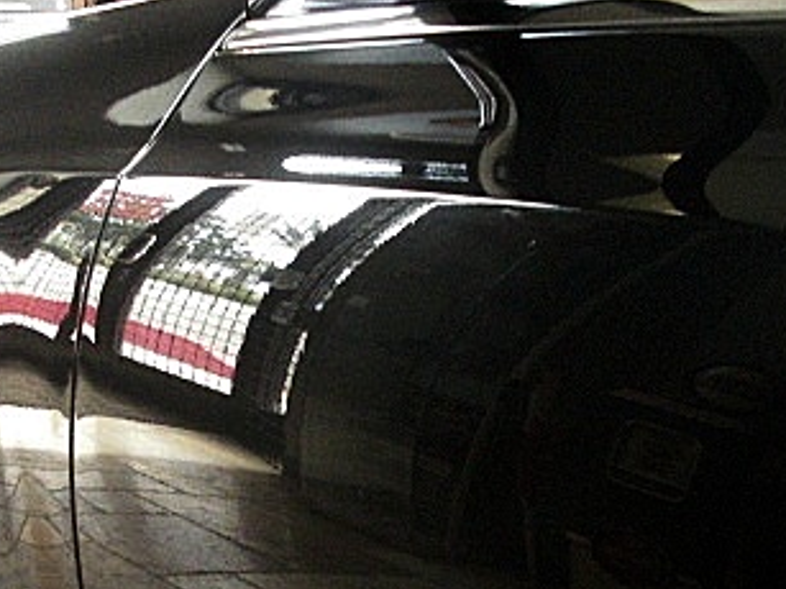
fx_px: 1702
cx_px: 287
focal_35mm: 75
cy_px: 561
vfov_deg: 19.2
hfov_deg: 25.9
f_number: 2.8
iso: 800
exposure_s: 1/125
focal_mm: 6.3
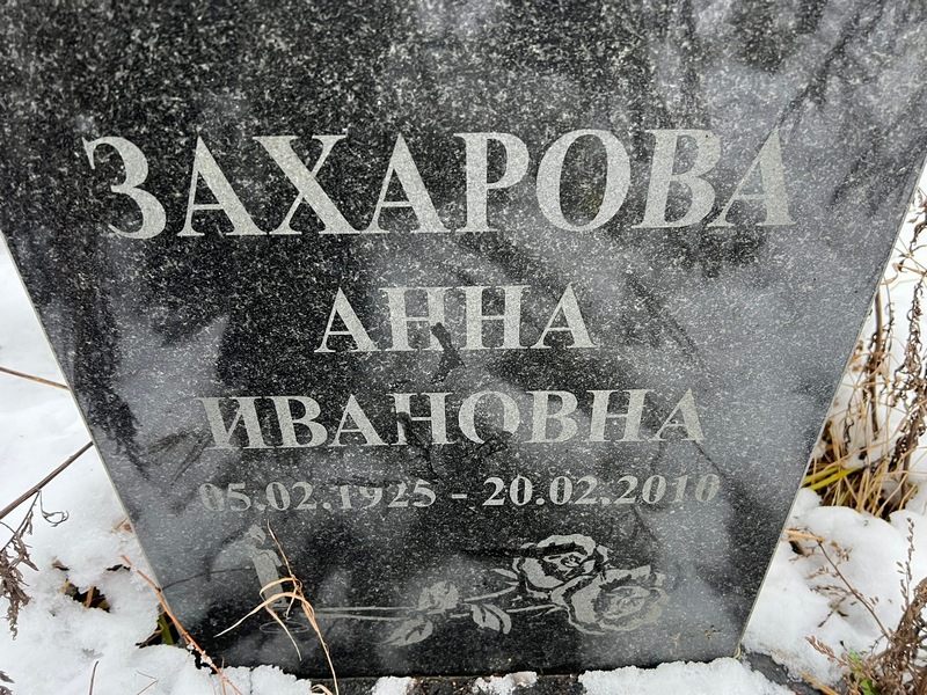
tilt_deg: -35.0
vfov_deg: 53.1
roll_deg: -2.1
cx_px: 464
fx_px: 696
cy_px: 348
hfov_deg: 67.3
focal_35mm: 26
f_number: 1.5
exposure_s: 1/82
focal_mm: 5.7
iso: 125
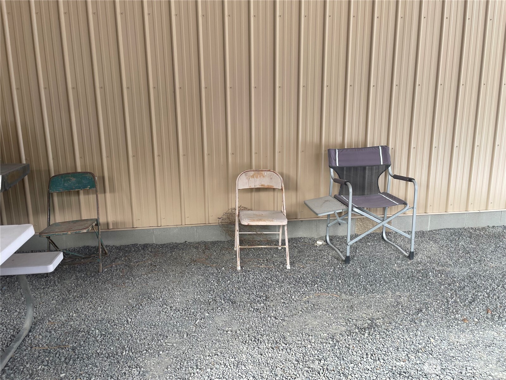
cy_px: 190
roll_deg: +0.8
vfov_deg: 53.1
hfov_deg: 67.3
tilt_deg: -12.2
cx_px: 253
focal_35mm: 26
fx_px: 380
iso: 32
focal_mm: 4.2
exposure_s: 1/145
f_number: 1.6
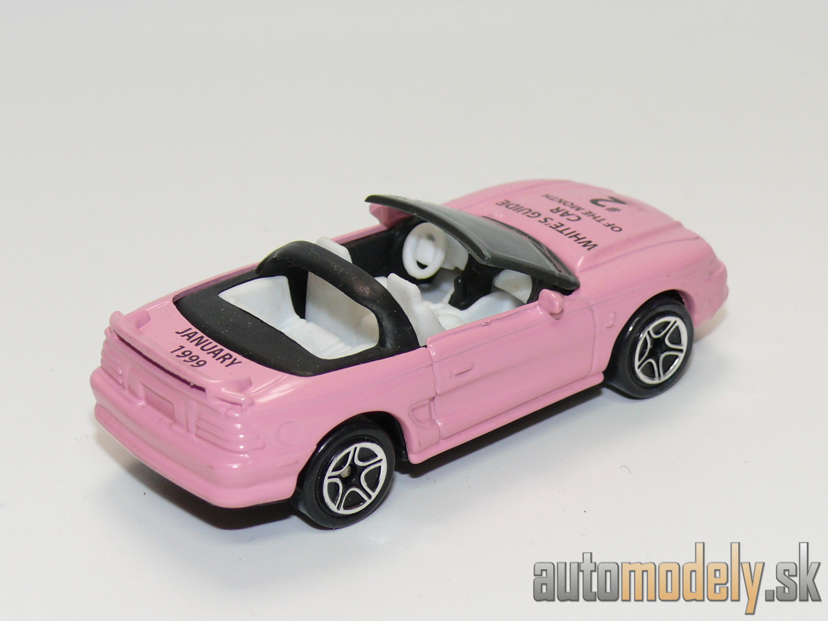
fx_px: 2464
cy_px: 310
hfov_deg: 19.1
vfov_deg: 14.4
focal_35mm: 103
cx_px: 414
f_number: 4
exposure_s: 1/30
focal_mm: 13.5
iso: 100
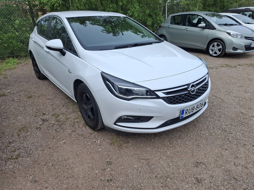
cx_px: 127
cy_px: 95
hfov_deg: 73.9
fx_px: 169
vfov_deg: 58.9
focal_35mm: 23
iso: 50
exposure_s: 1/861
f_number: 1.8
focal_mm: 5.54
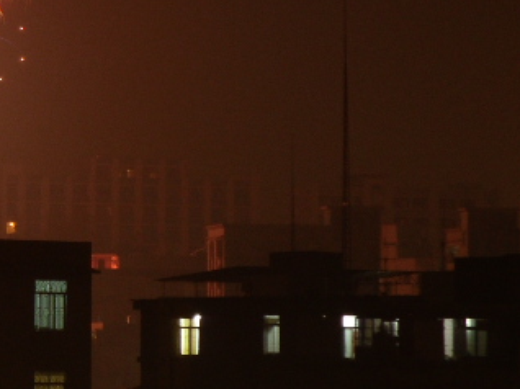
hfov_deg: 7.0
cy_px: 103
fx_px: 4158
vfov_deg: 5.4
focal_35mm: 277
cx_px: -294
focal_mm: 12.16
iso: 100
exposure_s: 4
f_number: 4.3
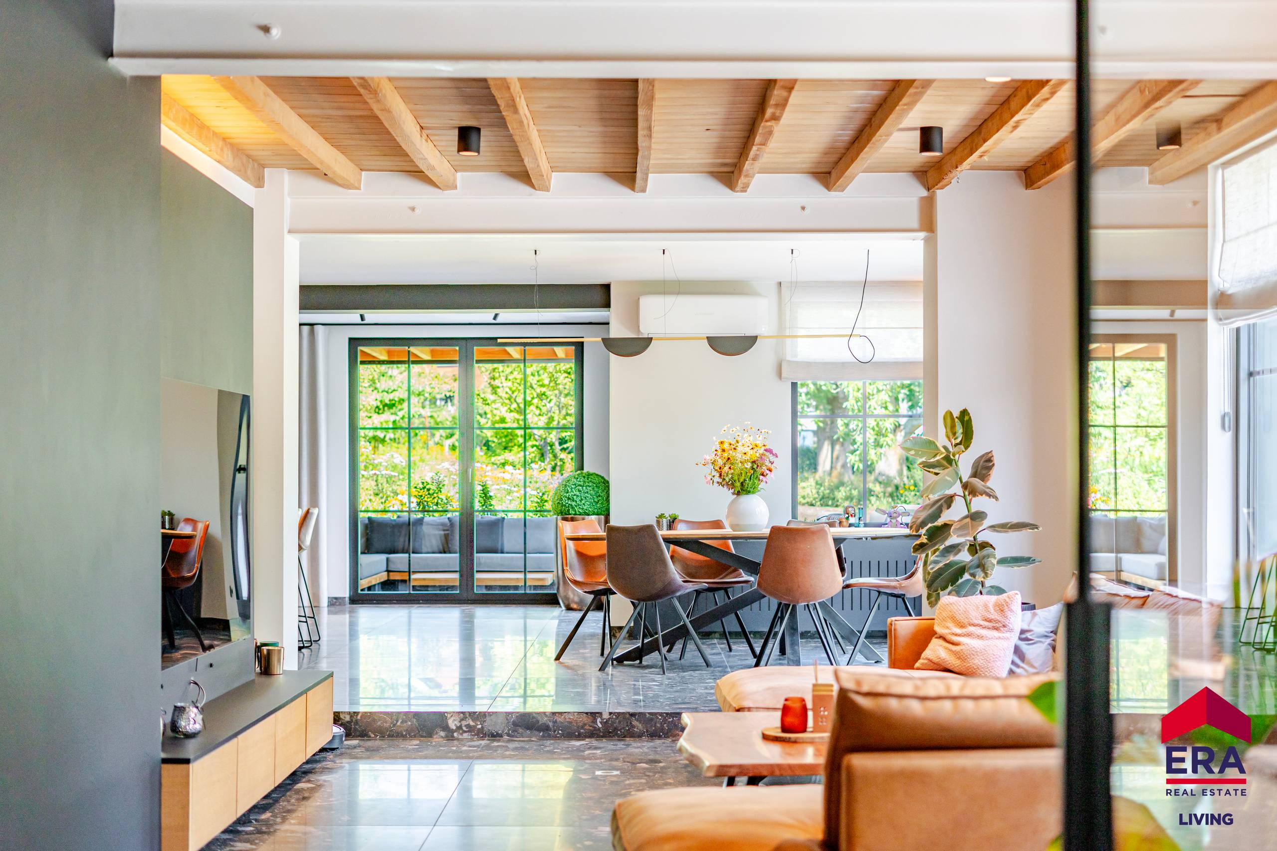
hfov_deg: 39.6
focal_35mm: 50
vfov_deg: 27.0
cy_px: 426
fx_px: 1773
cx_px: 638
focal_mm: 50
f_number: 2.5
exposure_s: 1/250
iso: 250
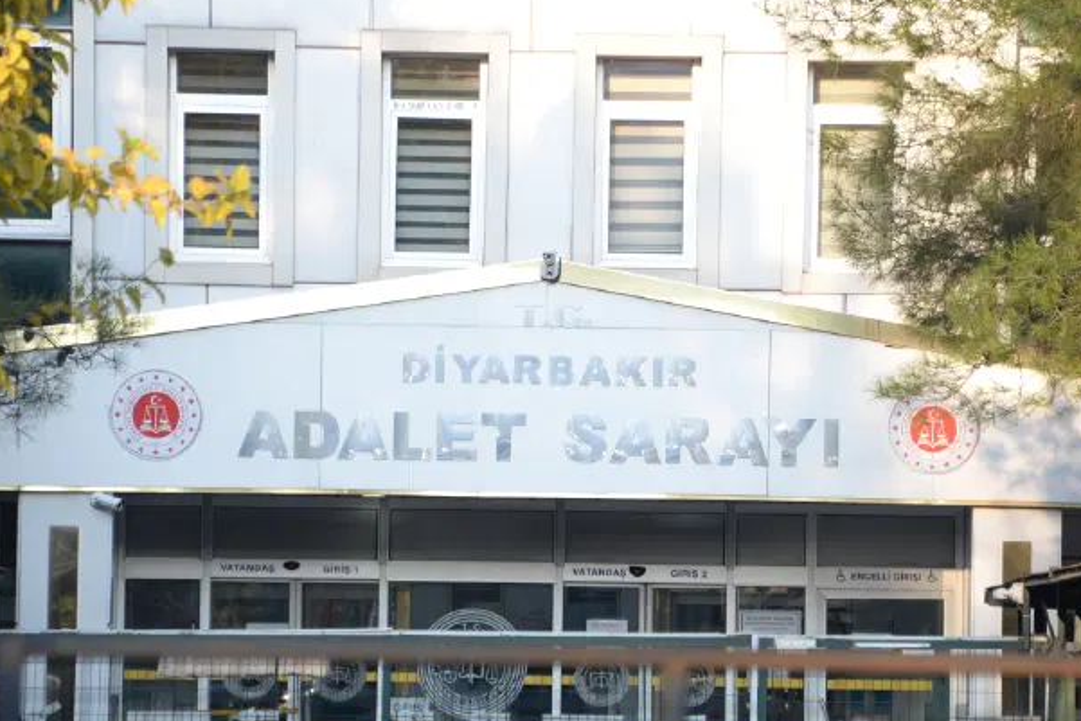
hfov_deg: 5.6
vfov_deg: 3.8
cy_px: 486
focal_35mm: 366
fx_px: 10992
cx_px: 572
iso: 200
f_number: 5.6
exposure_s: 1/125
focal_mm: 250
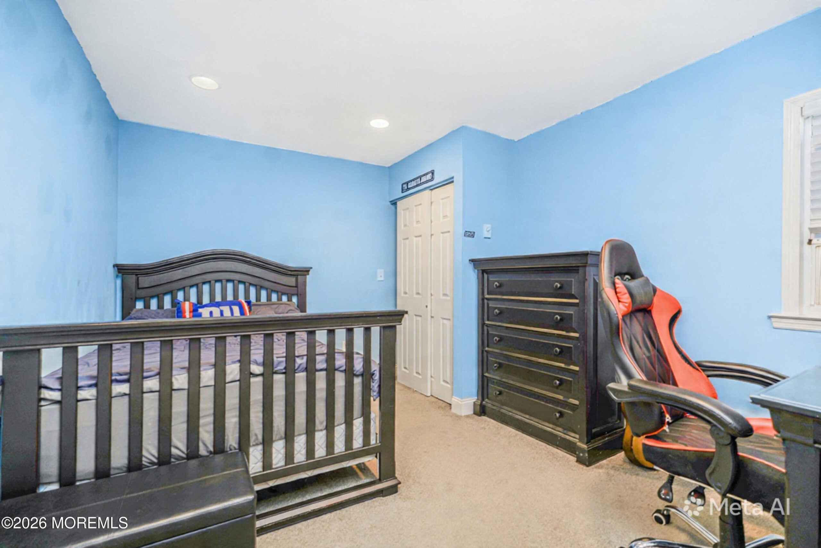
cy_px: 274
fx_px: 365
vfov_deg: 73.8
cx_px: 410
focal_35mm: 16
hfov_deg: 96.7
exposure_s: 1/6
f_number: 4
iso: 64
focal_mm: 16
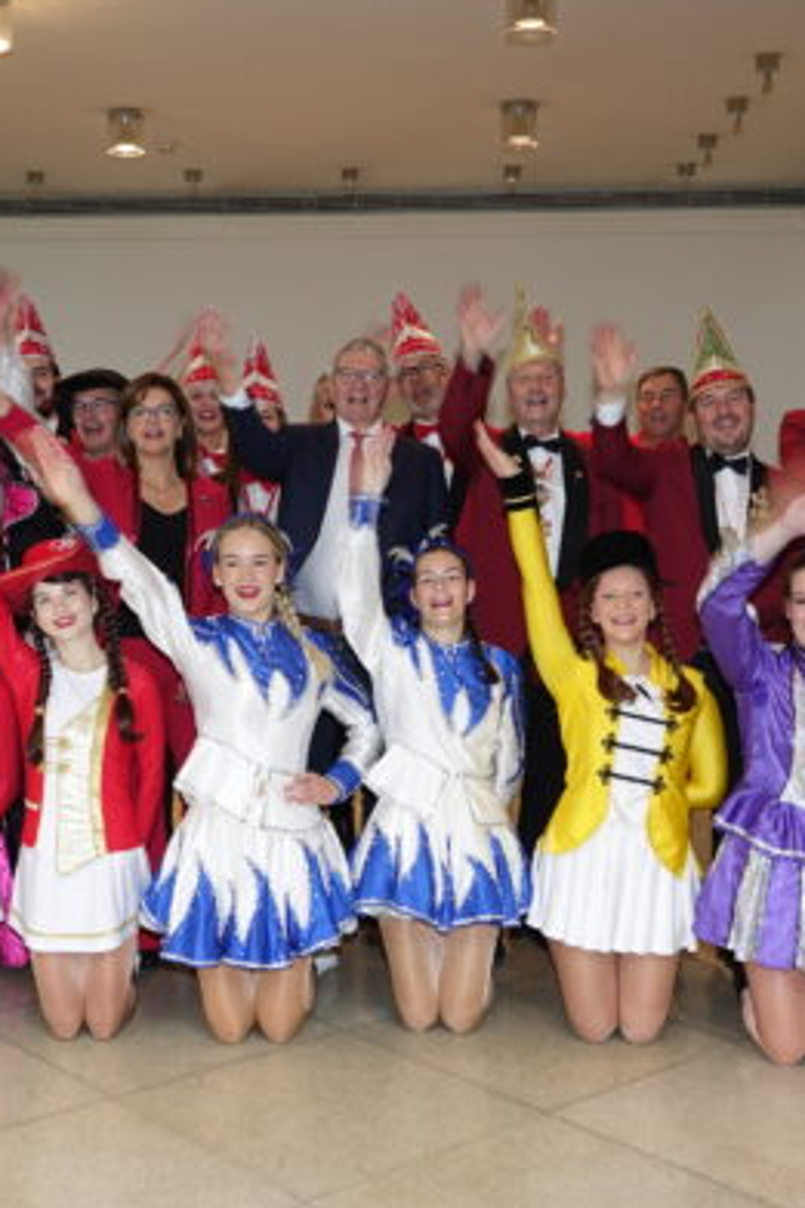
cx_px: 318
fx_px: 1645
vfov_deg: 40.4
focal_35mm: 49
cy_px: 618
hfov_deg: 27.4
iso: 100
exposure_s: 1/30
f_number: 2.8
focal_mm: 11.03
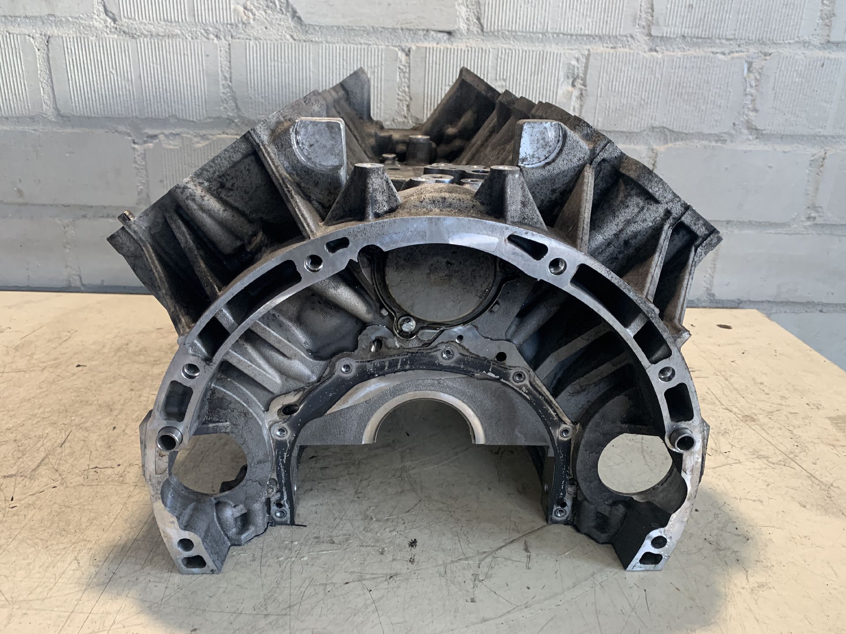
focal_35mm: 26
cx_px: 423
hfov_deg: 67.3
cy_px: 317
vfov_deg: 53.1
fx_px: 635
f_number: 1.8
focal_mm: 4.25
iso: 160
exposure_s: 1/50
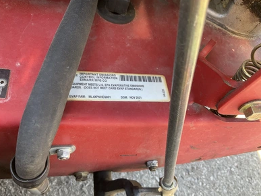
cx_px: 130
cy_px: 98
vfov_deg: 46.8
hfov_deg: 60.0
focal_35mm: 30
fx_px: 226
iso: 50
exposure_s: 1/122
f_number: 1.8
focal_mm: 3
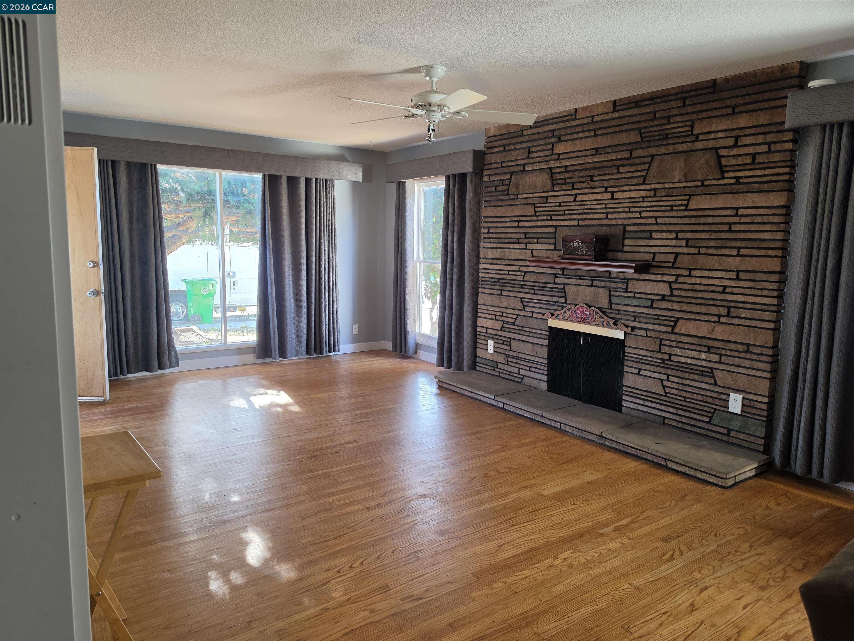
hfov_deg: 73.9
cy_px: 320
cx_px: 427
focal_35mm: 23
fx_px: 567
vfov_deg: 58.9
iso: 100
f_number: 1.4
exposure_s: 1/120
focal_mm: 6.5
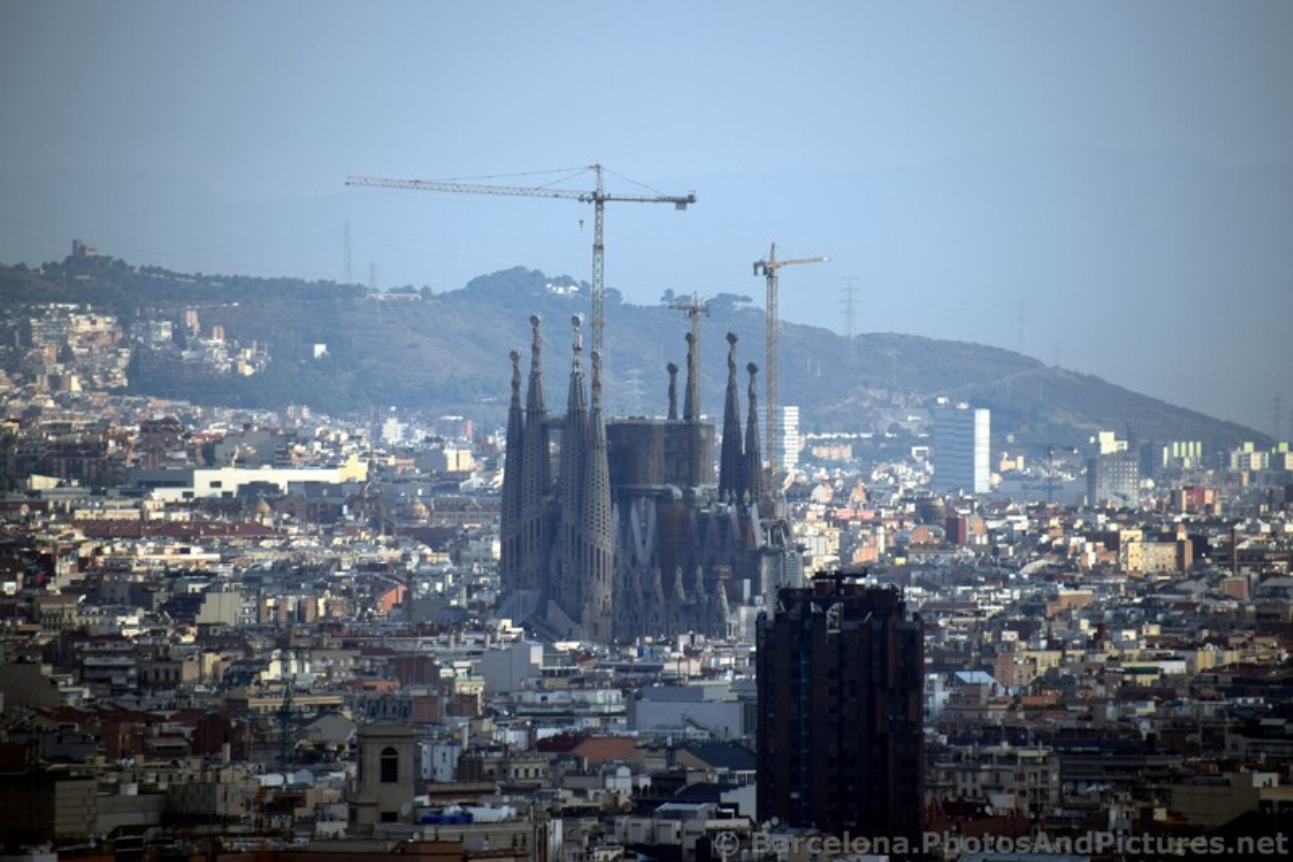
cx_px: 646
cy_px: 431
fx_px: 13468
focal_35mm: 375
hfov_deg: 5.5
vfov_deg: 3.7
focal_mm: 250
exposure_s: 1/800
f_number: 7.1
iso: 200
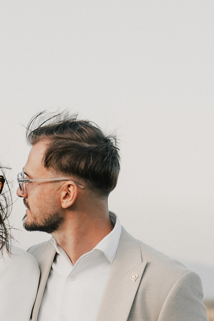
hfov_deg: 6.0
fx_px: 2025
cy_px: 532
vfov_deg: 8.8
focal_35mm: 227
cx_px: 14
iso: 160
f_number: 2.2
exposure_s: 1/400
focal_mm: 51
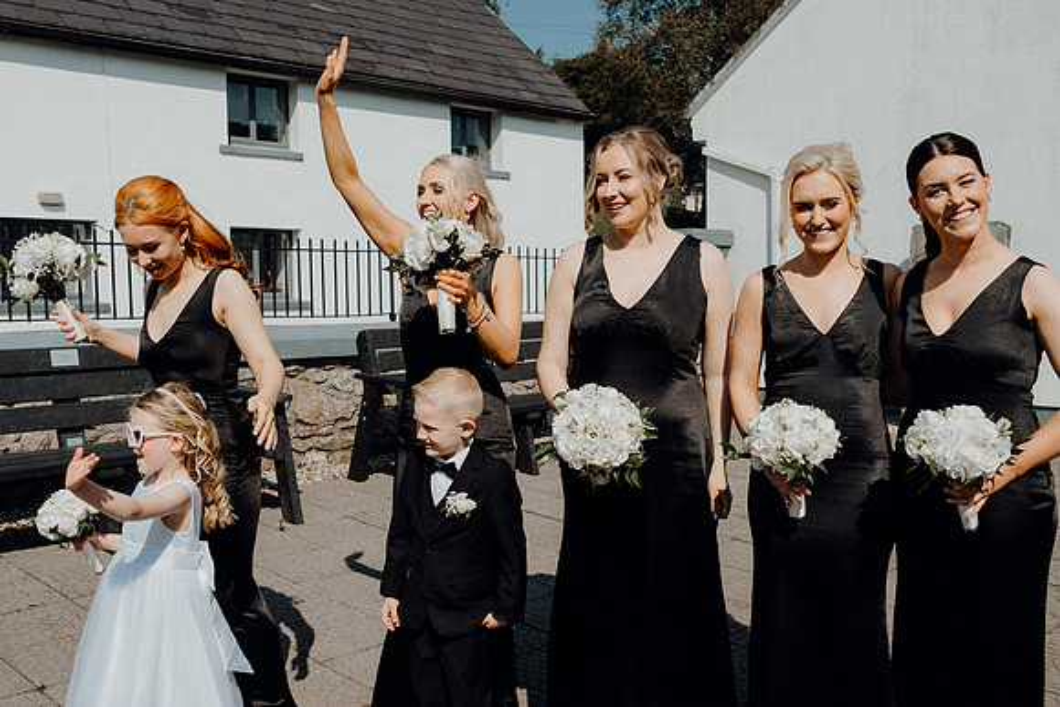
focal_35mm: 36
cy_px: 354
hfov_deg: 53.1
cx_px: 530
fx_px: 1061
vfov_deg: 36.9
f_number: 3.5
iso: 125
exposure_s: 1/2500
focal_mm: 24
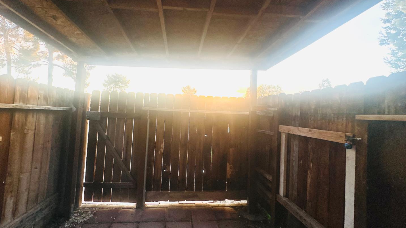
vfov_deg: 67.0
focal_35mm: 16
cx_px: 194
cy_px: 107
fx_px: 172
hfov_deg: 99.3
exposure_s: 1/99
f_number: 2.2
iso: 50
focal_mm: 2.22
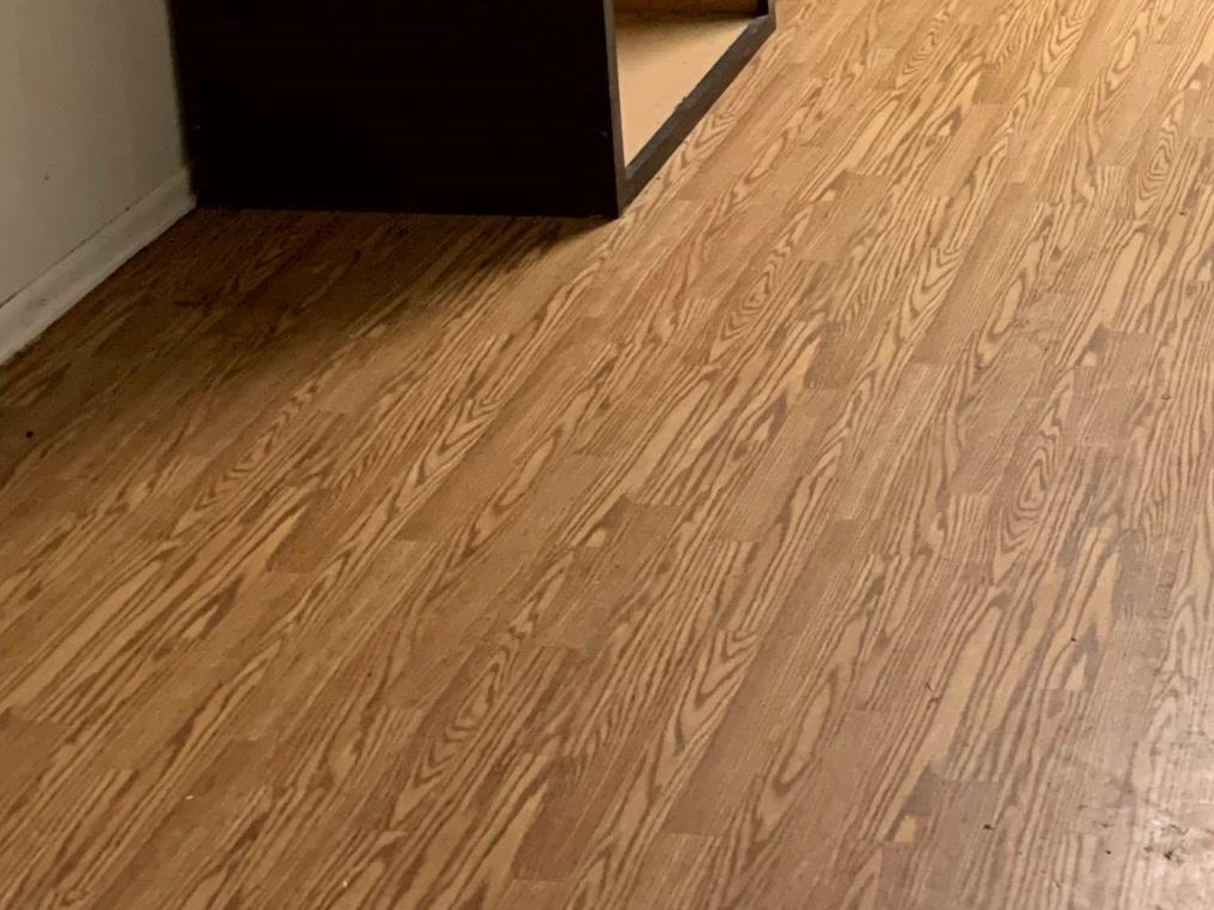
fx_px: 2665
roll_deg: +0.9
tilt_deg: -11.1
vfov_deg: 17.9
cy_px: -339
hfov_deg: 24.5
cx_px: 1215
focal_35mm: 76
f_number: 1.8
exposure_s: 1/60
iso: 200
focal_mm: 4.25
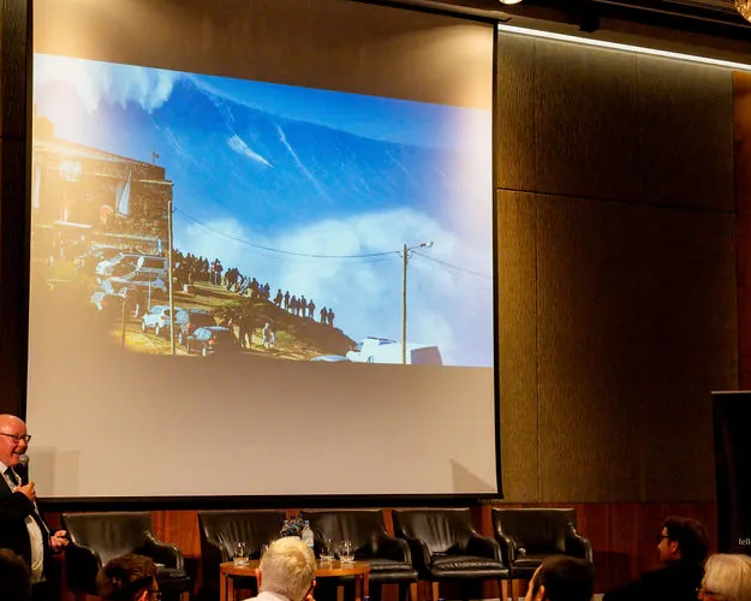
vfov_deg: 26.6
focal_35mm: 57
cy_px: 364
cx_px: 328
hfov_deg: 33.0
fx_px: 1267
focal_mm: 35
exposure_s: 1/800
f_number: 2.8
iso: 6400
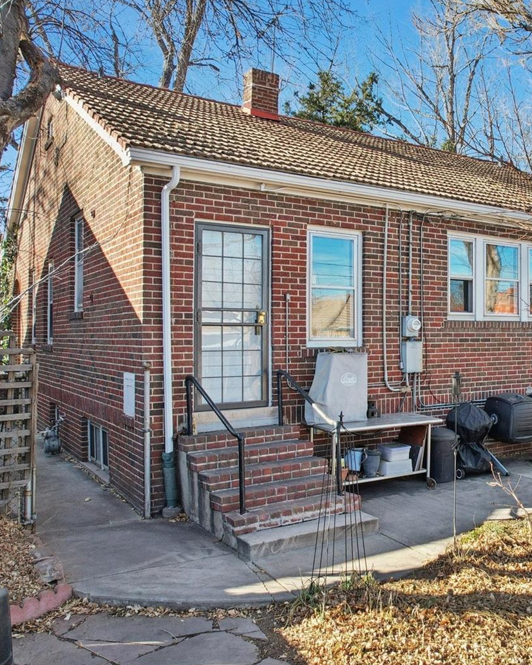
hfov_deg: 42.8
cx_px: 457
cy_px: 332
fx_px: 630
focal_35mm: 32
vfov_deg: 55.7
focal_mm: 8.4
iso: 110
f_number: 2.8
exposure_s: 1/90
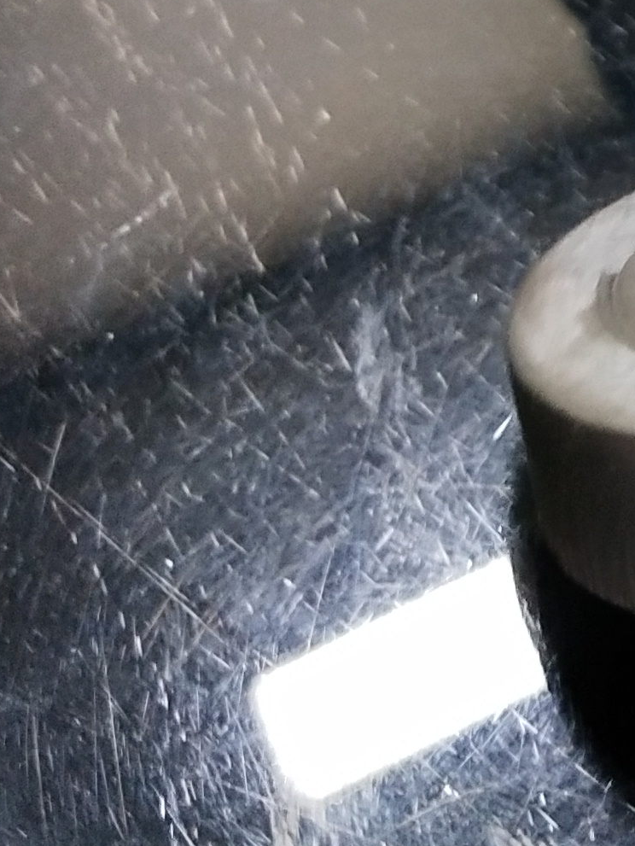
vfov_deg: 15.0
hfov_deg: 11.4
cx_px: 1074
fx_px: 2982
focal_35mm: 122
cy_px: -428
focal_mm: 3.95
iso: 342
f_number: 1.8
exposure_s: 1/33.3
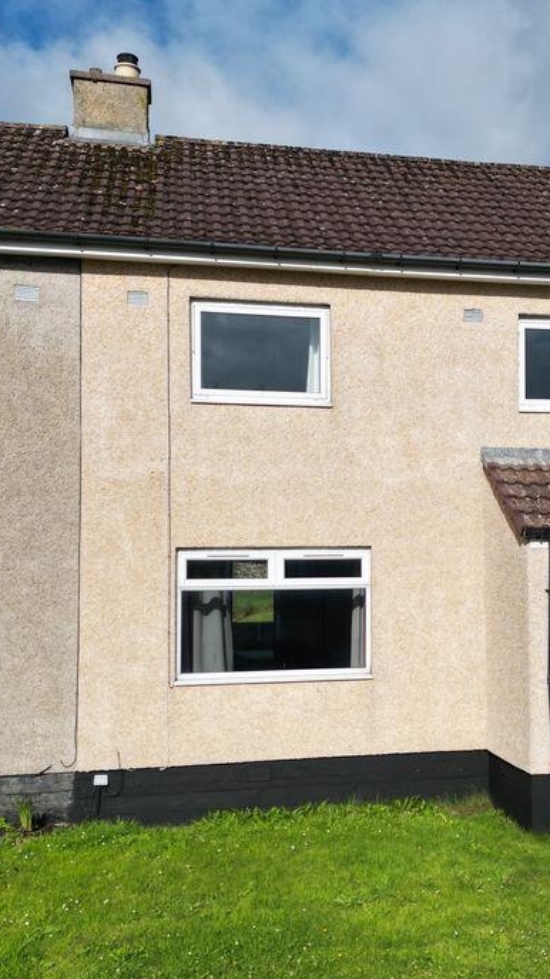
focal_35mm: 39
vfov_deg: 51.6
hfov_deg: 30.0
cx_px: 396
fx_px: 1012
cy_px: 520
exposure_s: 1/5000
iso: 150
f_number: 1.7
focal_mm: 6.72
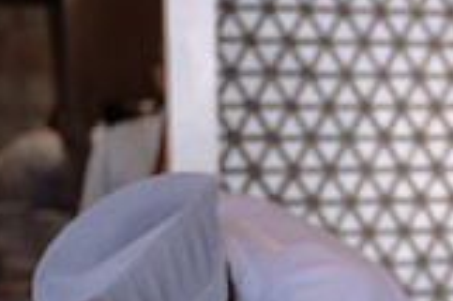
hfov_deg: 14.4
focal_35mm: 131
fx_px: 1647
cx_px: 723
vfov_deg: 10.4
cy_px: 288
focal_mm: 35
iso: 64
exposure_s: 1/100
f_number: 2.8
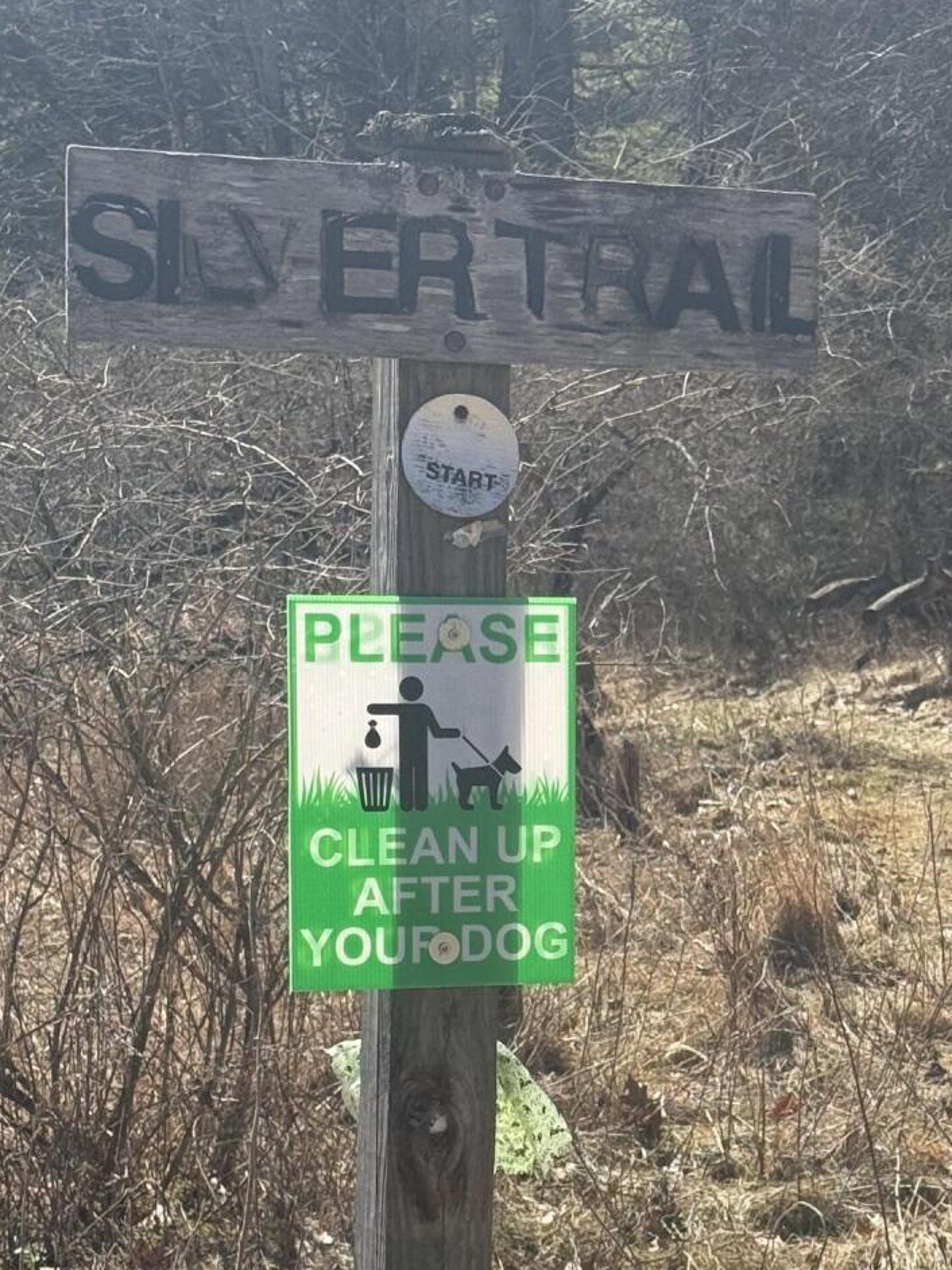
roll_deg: -1.2
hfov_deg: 14.4
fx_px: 3739
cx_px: 825
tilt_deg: -7.8
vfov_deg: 19.1
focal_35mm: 102
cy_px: 953
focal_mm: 6.76
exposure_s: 1/3378
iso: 80
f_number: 1.78
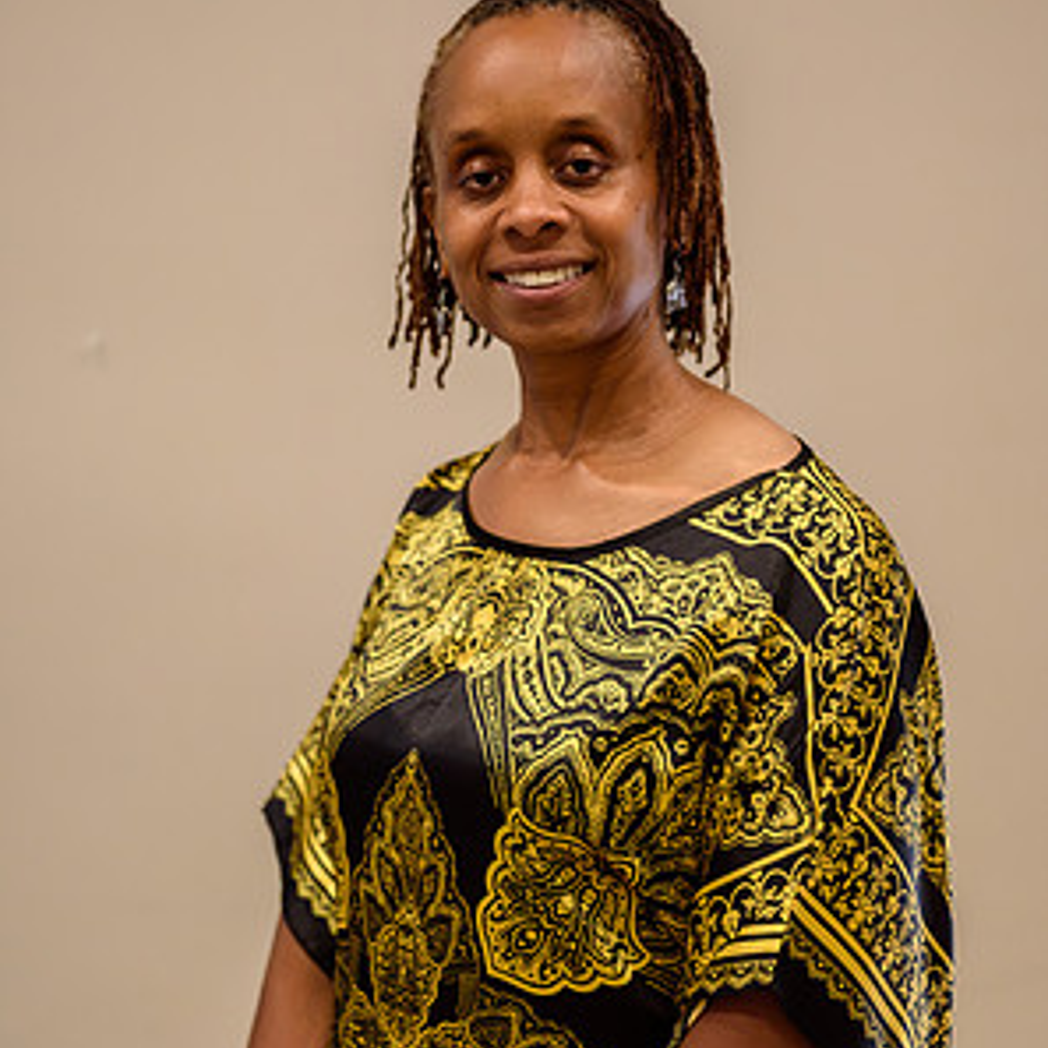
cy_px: 501
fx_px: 3083
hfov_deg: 19.3
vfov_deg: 19.3
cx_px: 526
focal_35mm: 90
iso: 1000
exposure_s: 1/160
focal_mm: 70
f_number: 2.8
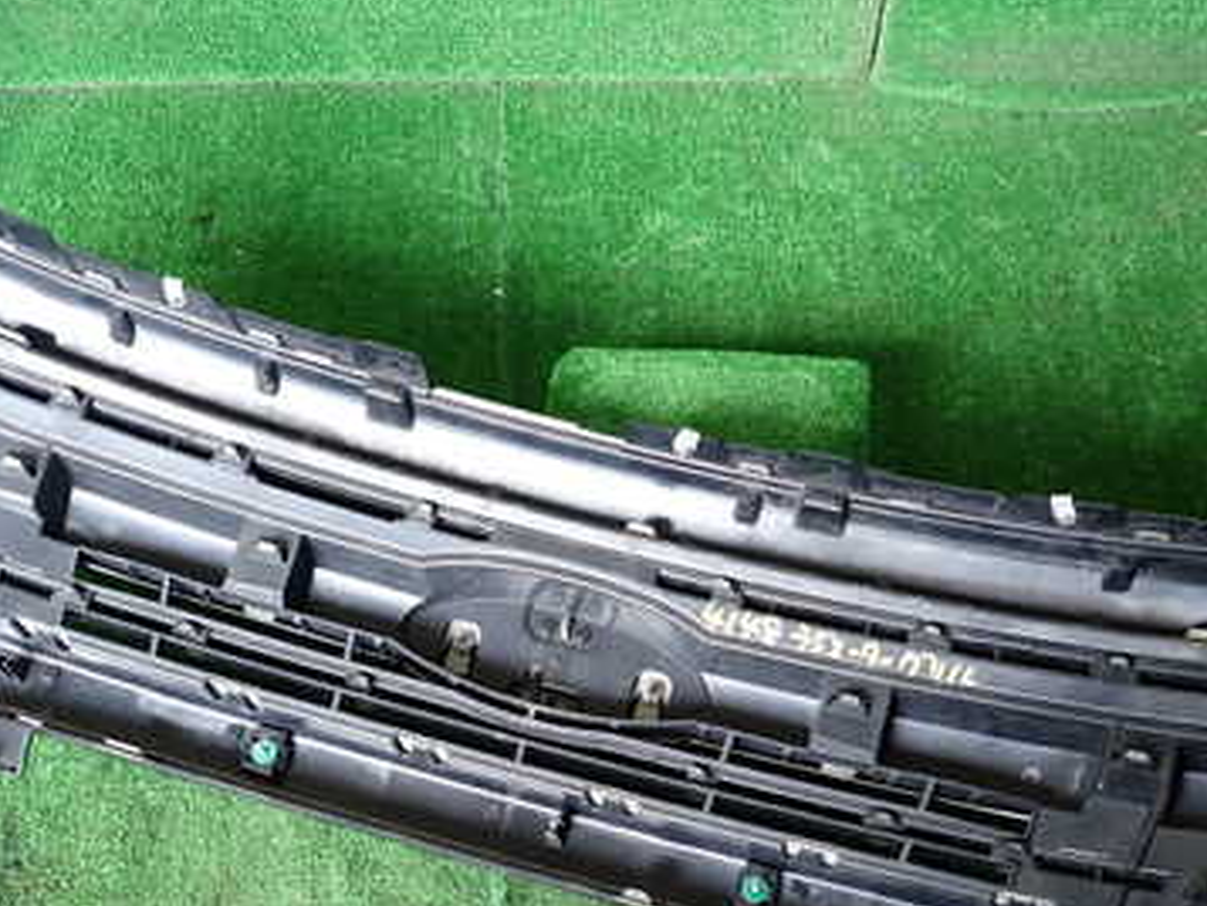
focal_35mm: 42
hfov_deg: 44.7
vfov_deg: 34.1
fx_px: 1465
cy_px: 598
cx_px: 656
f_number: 2
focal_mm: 4.5
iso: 200
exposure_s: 1/125
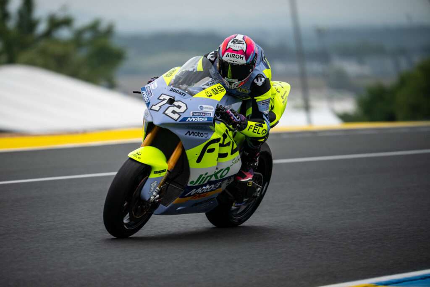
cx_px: 215
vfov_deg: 3.4
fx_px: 4778
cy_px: 144
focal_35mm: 400
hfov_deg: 5.2
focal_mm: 400
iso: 500
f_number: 4.5
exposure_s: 1/1000
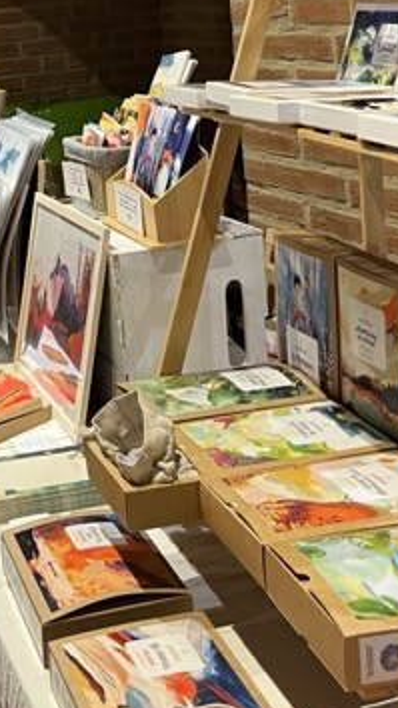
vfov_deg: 30.9
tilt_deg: -1.5
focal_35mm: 64
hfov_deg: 18.5
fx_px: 1201
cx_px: 30
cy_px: 32
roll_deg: +5.7
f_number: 1.6
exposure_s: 1/50
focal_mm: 5.1
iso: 160
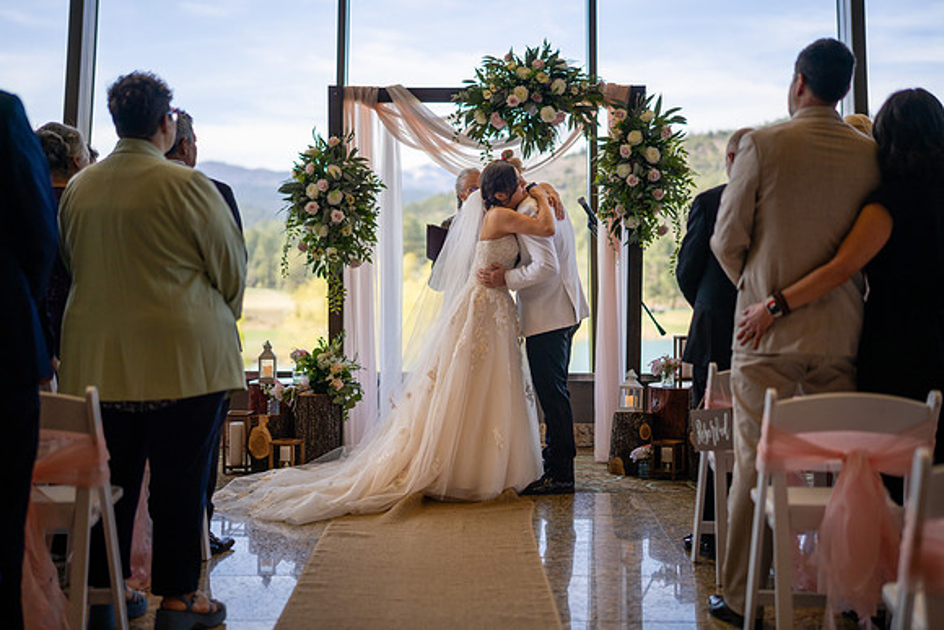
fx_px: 1324
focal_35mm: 50
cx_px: 472
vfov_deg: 26.8
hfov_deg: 39.2
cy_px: 315
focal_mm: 50
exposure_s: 1/1600
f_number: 1.4
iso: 100
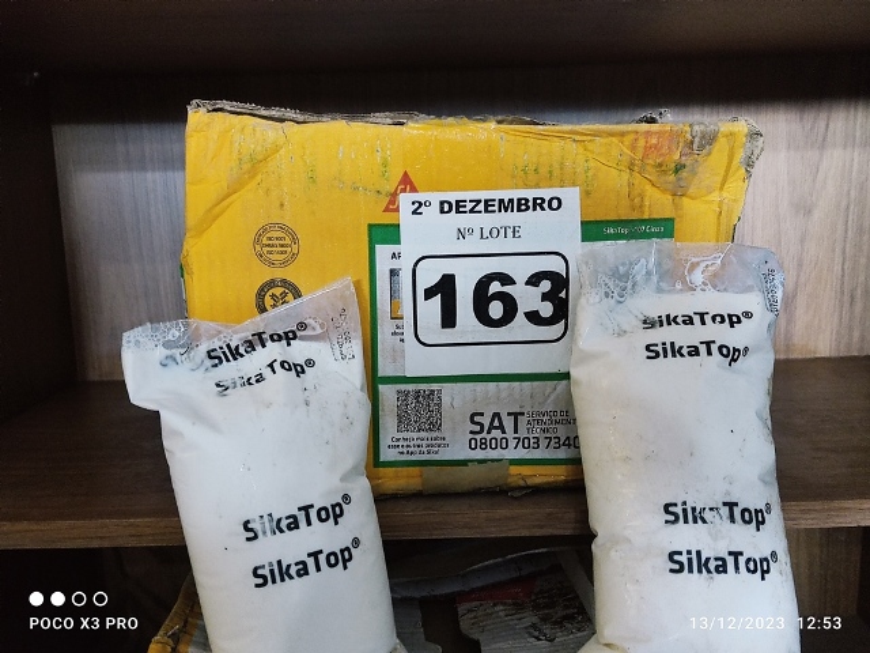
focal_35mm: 34
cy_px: 326
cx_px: 435
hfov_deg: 54.0
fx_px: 855
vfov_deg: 41.8
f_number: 1.79
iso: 1341
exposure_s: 1/24
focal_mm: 4.71
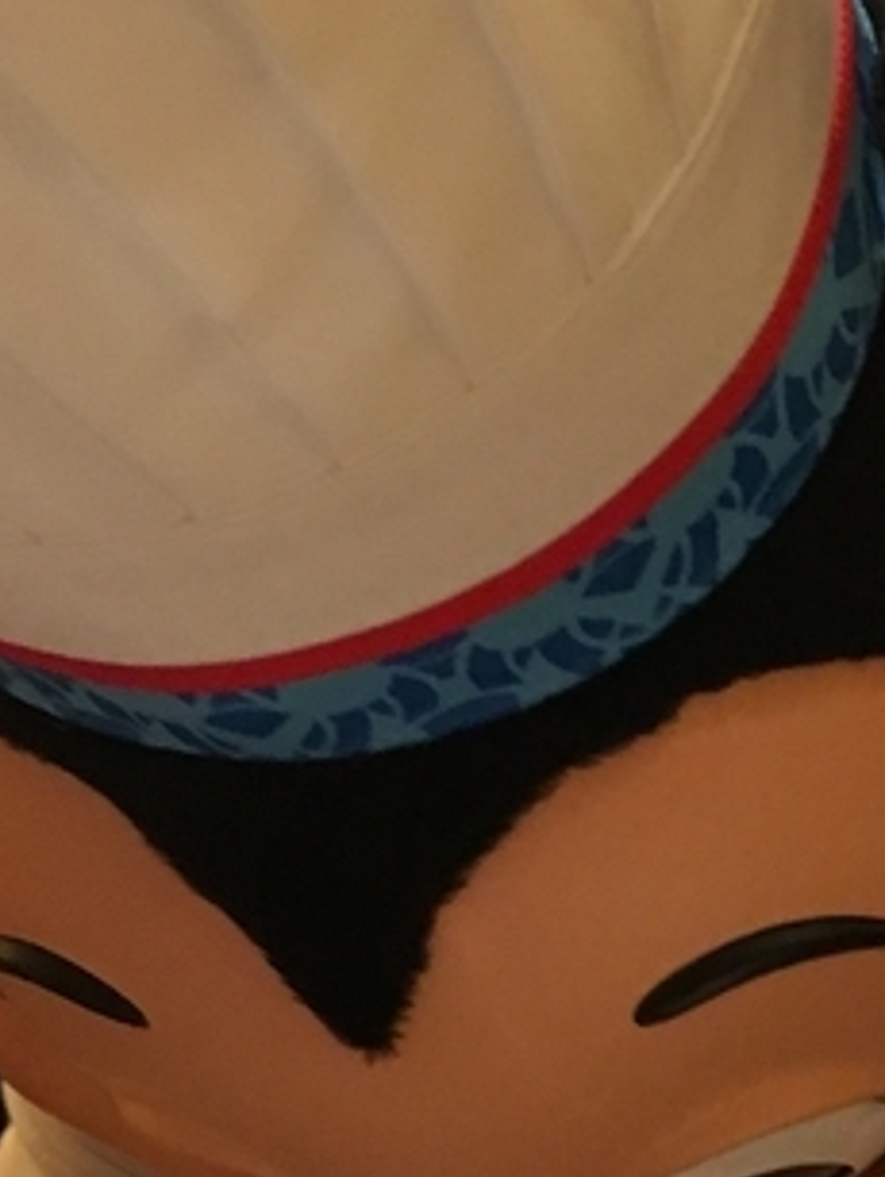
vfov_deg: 19.4
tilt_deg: -12.1
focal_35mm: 97
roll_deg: -3.7
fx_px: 3302
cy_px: 1281
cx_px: 1035
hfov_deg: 14.8
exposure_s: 1/30
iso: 160
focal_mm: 4.15
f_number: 2.2
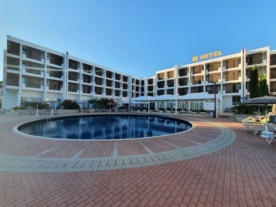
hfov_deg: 106.2
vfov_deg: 89.9
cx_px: 138
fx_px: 104
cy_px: 104
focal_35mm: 13
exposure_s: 1/383
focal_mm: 1.8
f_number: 2.2
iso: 50
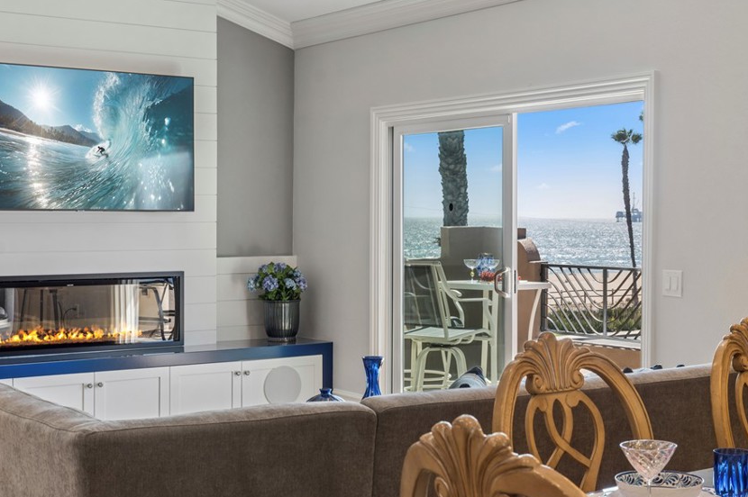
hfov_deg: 34.4
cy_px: 234
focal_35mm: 58
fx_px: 1204
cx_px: 431
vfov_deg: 23.3
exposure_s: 1/80
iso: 200
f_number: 10
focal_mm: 47
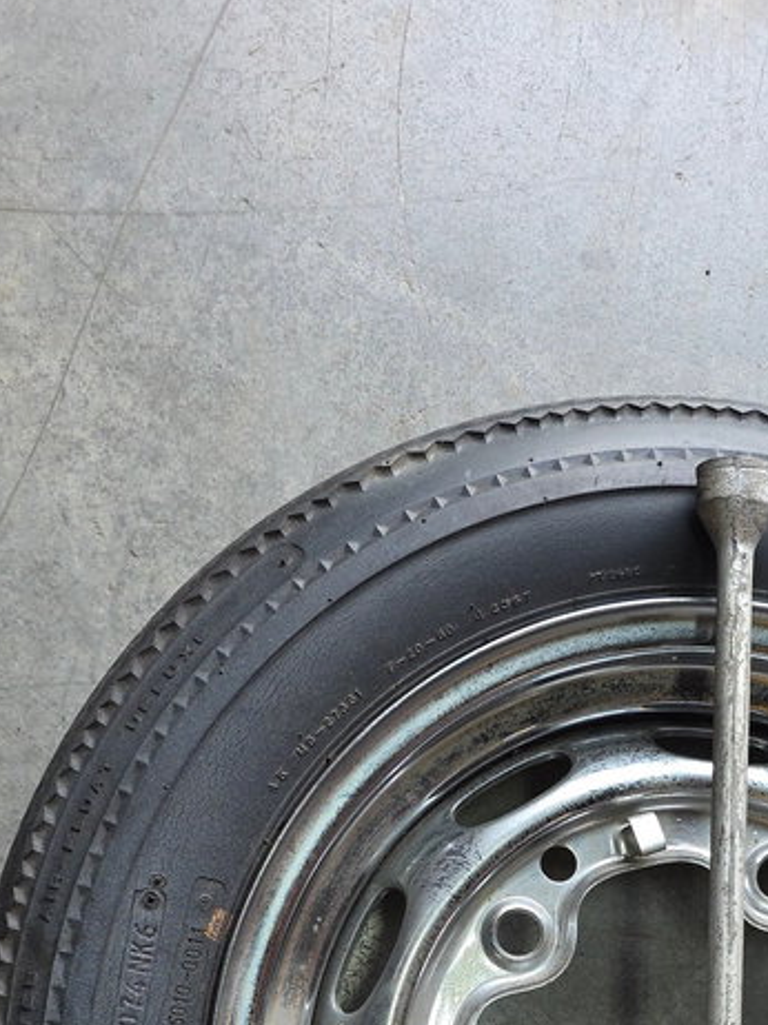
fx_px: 1510
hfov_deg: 28.0
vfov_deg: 34.1
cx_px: 604
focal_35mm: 51
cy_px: 1029
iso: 100
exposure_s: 1/180
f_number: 1.7
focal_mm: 6.3
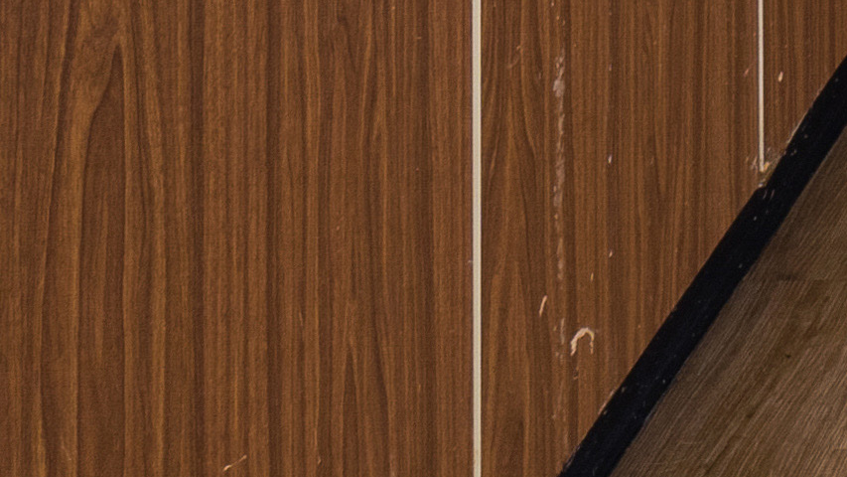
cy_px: -1201
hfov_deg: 15.2
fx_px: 2561
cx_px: 1684
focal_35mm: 114
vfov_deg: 8.1
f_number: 8
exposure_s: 1/1.25
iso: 200
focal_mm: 10
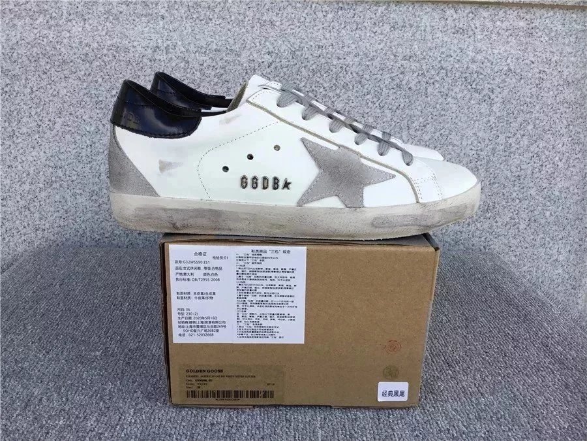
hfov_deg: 58.4
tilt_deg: -17.2
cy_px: 220
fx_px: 526
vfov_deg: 45.4
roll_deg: -1.2
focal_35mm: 31
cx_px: 294
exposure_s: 1/351
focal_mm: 3.3
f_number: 2.4
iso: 25
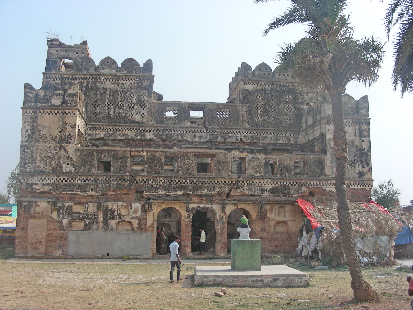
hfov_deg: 45.8
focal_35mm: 41
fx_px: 489
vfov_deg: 35.1
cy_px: 155
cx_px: 206
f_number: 4
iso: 70
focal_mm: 6.8
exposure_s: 1/412
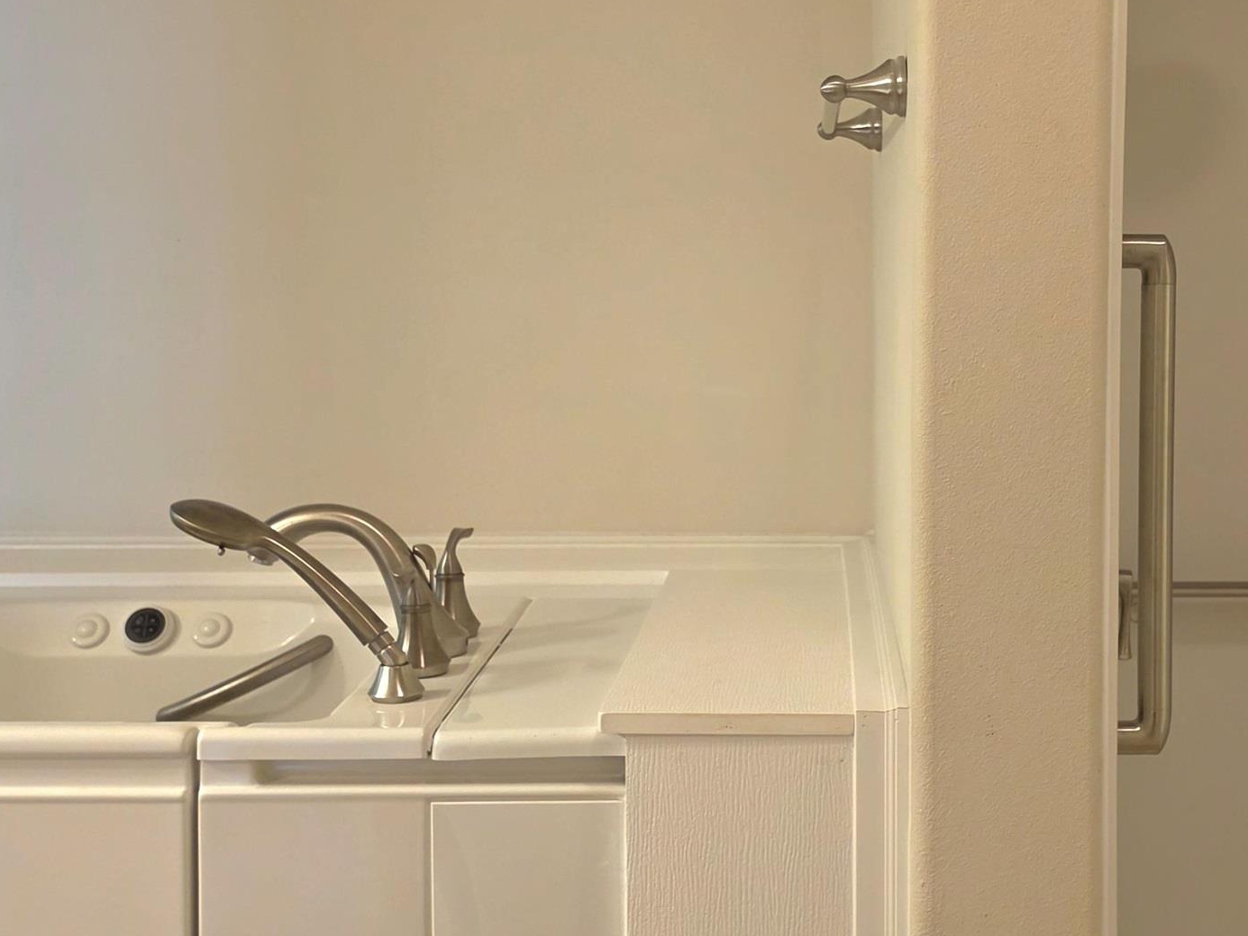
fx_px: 1839
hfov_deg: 37.2
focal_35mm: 51
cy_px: 449
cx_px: 798
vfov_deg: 28.6
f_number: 1.4
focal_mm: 6.5
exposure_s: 1/120
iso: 250
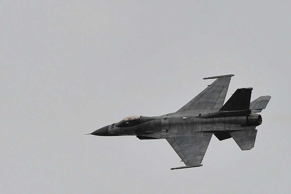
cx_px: 146
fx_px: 1617
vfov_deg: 6.9
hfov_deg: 10.3
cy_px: 97
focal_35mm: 200
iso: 250
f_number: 4
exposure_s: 1/5000
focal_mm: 200
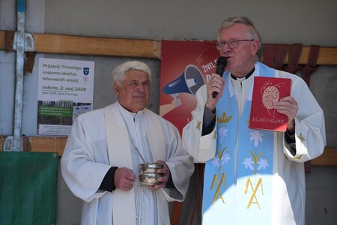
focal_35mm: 197
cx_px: 168
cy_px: 112
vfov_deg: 7.0
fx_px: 1844
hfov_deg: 10.4
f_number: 7.1
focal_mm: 197
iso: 250
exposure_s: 1/500
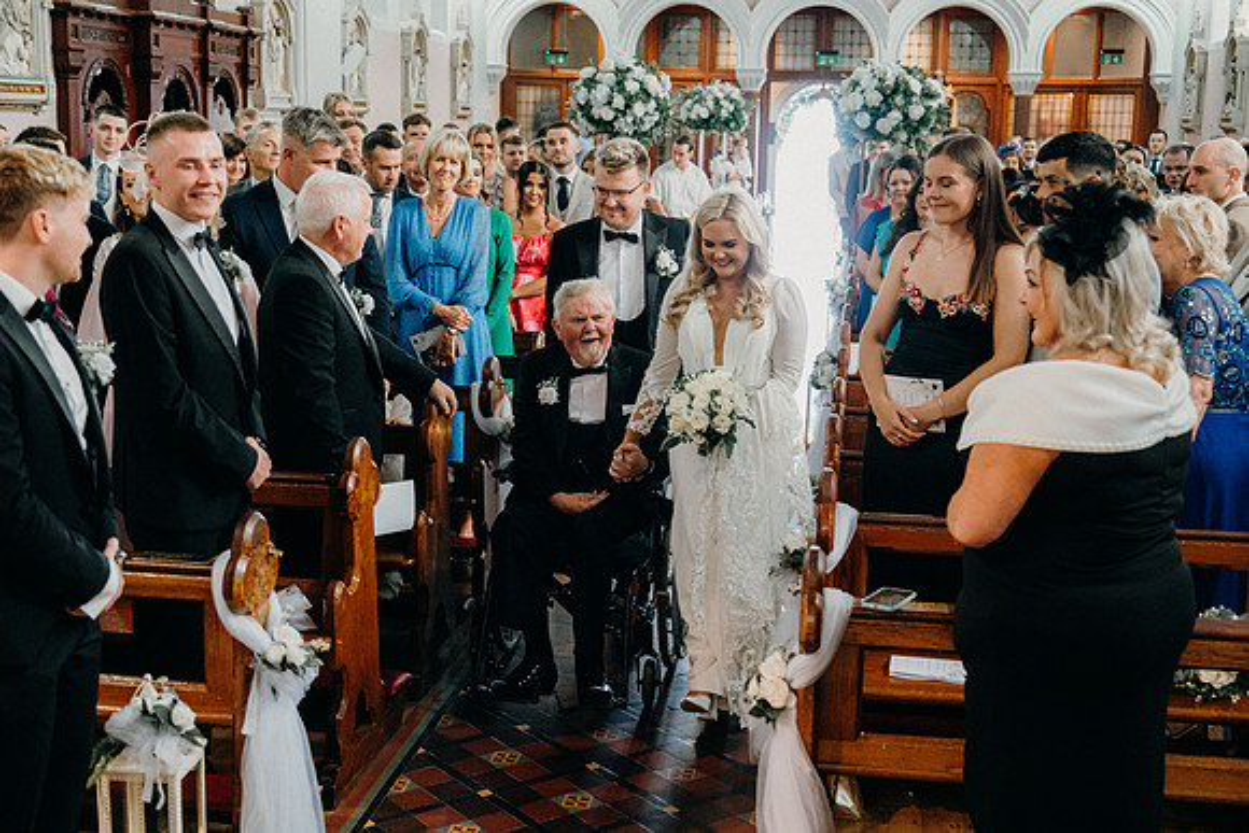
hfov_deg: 42.7
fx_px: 1596
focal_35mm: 46
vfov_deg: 29.3
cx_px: 624
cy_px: 416
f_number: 3.5
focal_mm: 46
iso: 5000
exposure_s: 1/160
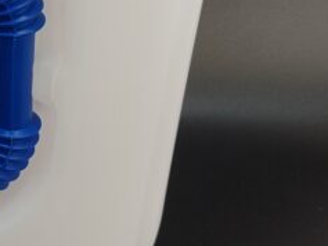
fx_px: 1024
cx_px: -97
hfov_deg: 17.1
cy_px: 14
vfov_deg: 13.6
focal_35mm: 108
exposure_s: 1/33
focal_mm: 5.95
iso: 623
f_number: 1.89
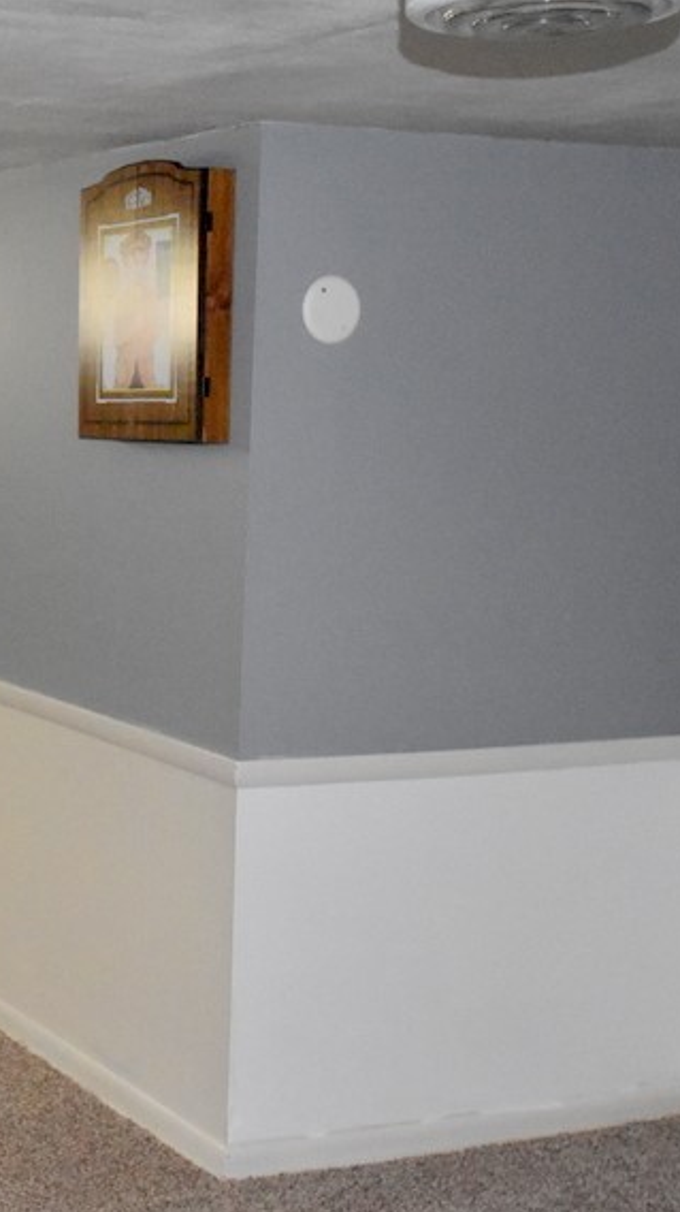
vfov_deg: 31.0
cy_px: 554
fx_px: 2182
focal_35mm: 68
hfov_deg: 16.9
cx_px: -160
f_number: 4.5
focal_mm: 24
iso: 5000
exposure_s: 1/60
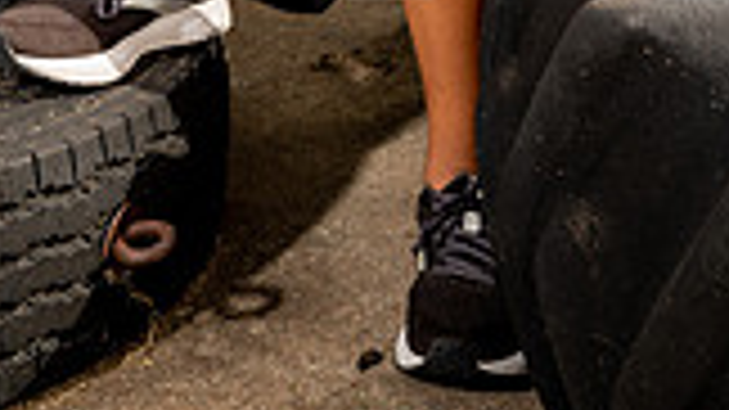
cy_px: -455
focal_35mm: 102
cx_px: 306
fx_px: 1971
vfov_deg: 10.7
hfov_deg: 20.9
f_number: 5.6
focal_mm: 35
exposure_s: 1/250
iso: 100
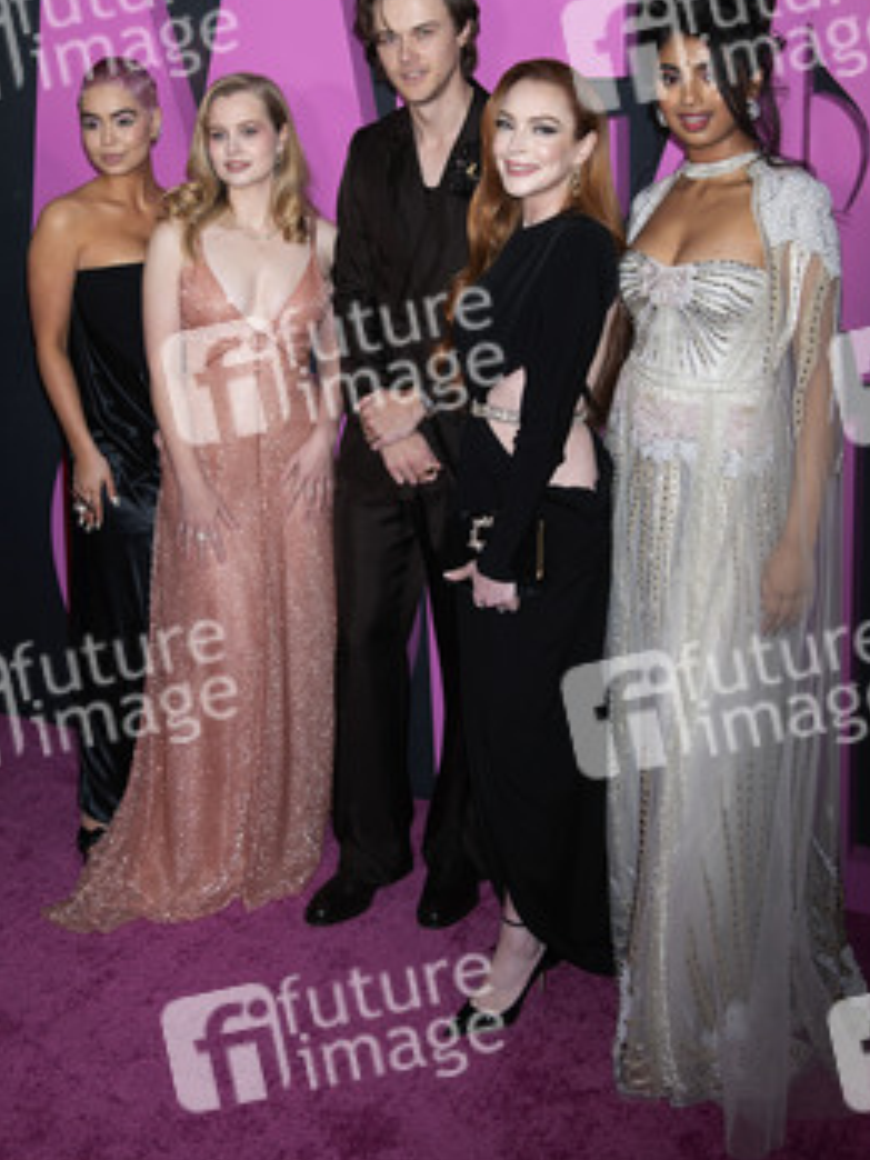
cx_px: 430
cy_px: 533
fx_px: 1407
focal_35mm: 42
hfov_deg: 34.3
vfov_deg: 44.8
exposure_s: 1/160
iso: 400
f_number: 5.6
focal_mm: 38
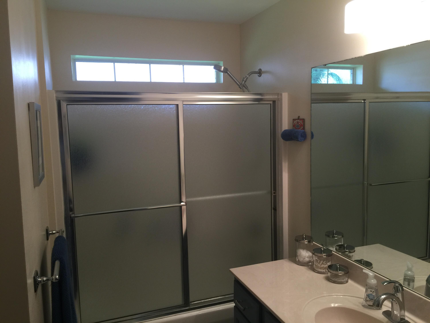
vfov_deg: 48.2
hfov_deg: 61.7
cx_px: 215
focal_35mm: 29
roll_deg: +1.3
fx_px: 360
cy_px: 162
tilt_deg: -5.2
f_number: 2.2
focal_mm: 4.15
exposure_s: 1/30
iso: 40
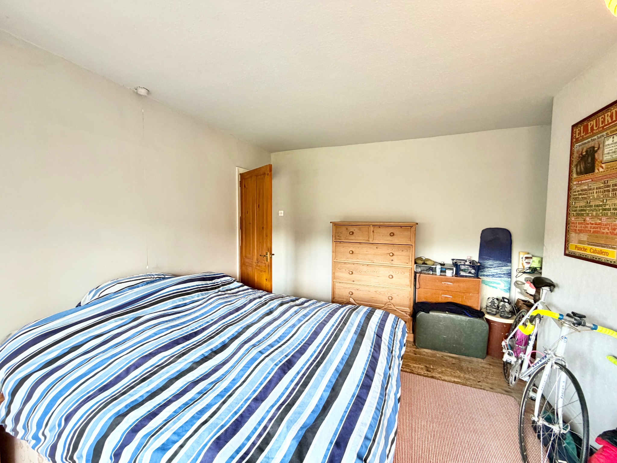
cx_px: 308
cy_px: 232
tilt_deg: -5.5
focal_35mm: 14
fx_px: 250
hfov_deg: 102.1
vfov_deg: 85.7
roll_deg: -0.2
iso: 200
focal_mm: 2.22
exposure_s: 1/121
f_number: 2.2
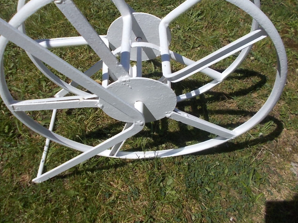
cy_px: 85
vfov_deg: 42.6
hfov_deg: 55.3
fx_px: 284
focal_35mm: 33
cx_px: 135
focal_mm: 4.6
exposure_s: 1/320
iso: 80
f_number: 8
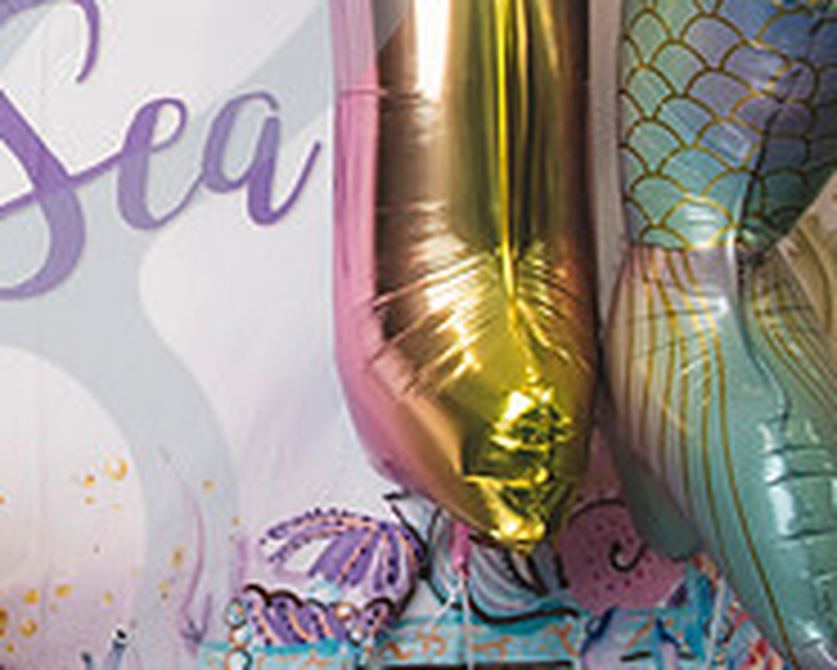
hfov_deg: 16.5
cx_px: -412
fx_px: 2627
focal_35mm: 106
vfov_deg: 14.5
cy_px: 319
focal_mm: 26
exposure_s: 1/160
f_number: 2.8
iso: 250
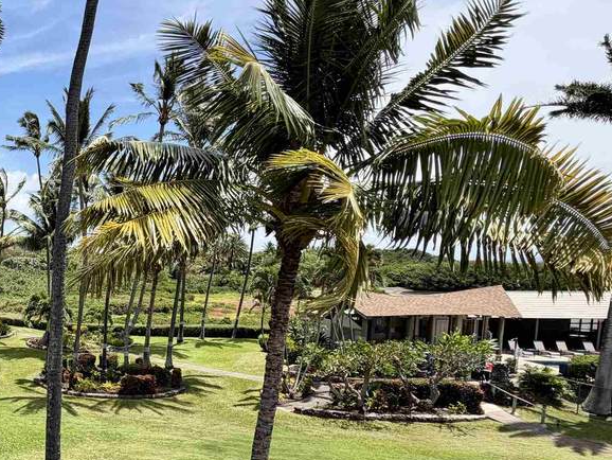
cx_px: 2
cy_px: 321
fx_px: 548
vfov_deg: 44.5
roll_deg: +0.3
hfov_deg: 48.3
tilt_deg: -6.5
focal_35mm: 31
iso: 25
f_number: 2.2
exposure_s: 1/770
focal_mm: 2.22
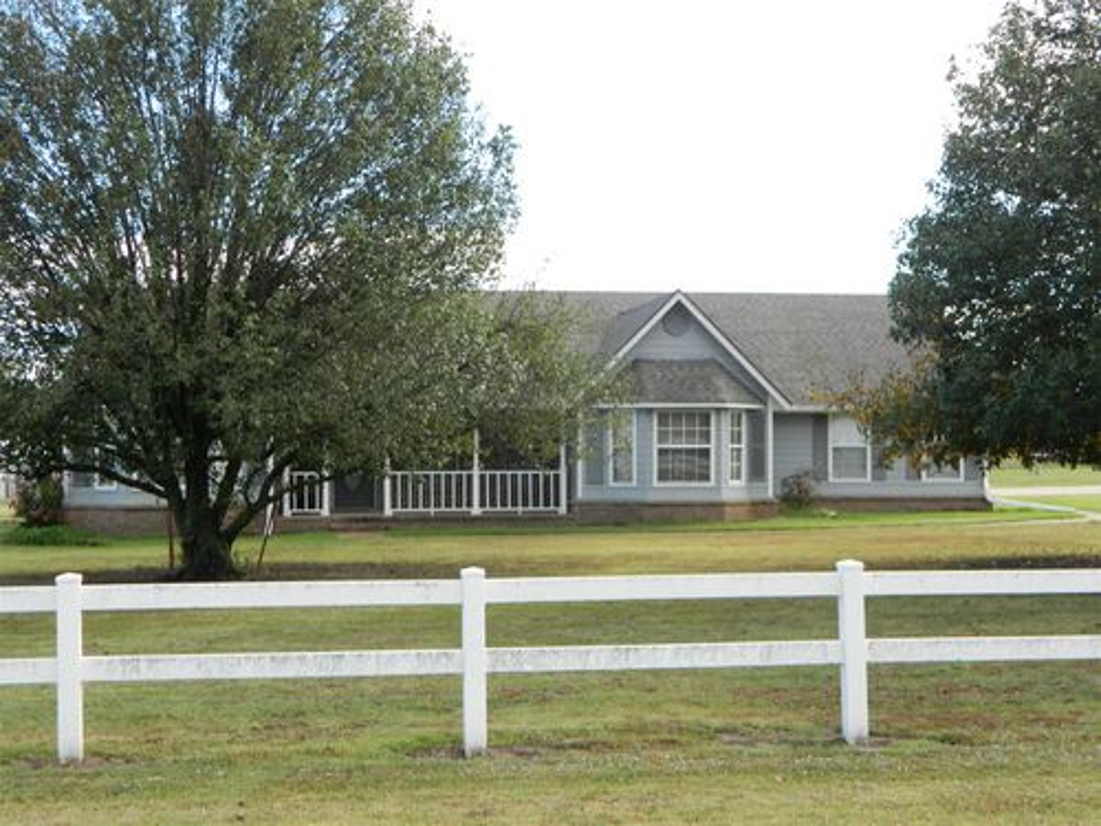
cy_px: 413
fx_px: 1813
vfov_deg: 25.7
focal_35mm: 57
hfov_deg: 33.8
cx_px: 550
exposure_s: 1/160
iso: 80
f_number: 3.8
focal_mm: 10.2
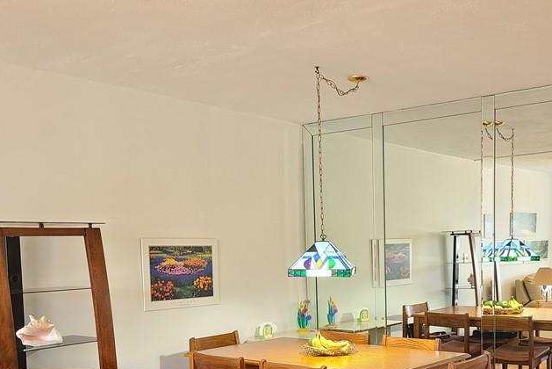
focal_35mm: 44
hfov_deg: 44.1
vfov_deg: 29.7
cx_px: 348
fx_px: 675
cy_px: 308
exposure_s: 1/39
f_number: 1.8
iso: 200
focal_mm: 5.4
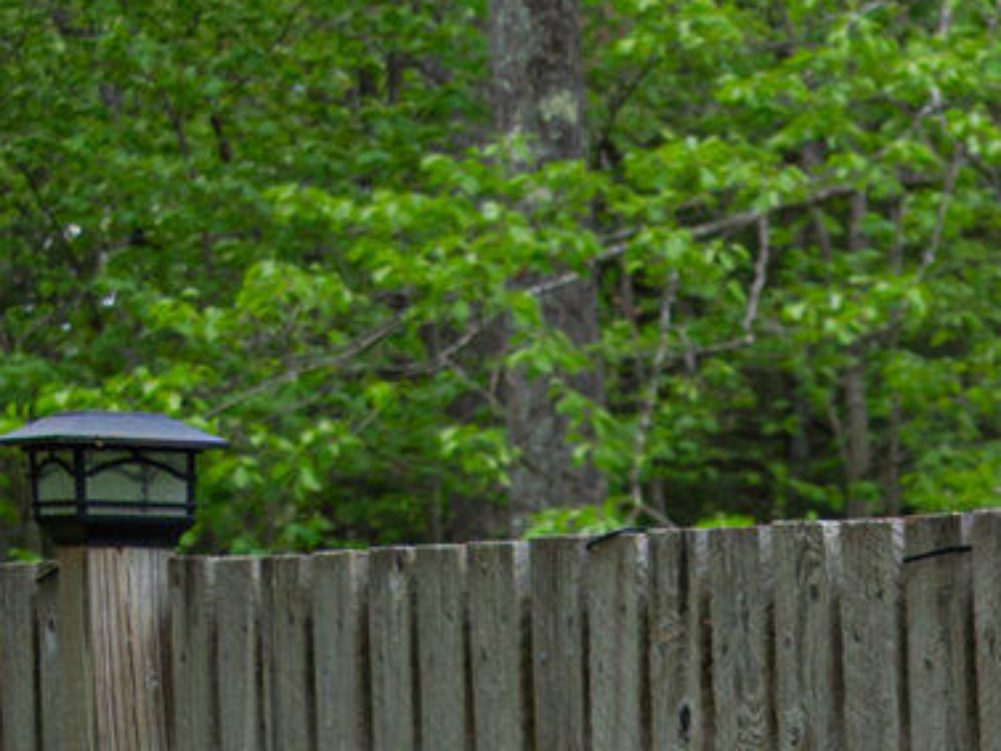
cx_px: 2764
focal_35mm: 222
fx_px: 6422
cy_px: 1582
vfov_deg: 6.5
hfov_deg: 7.9
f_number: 5.6
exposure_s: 1/200
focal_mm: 33.5
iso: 100
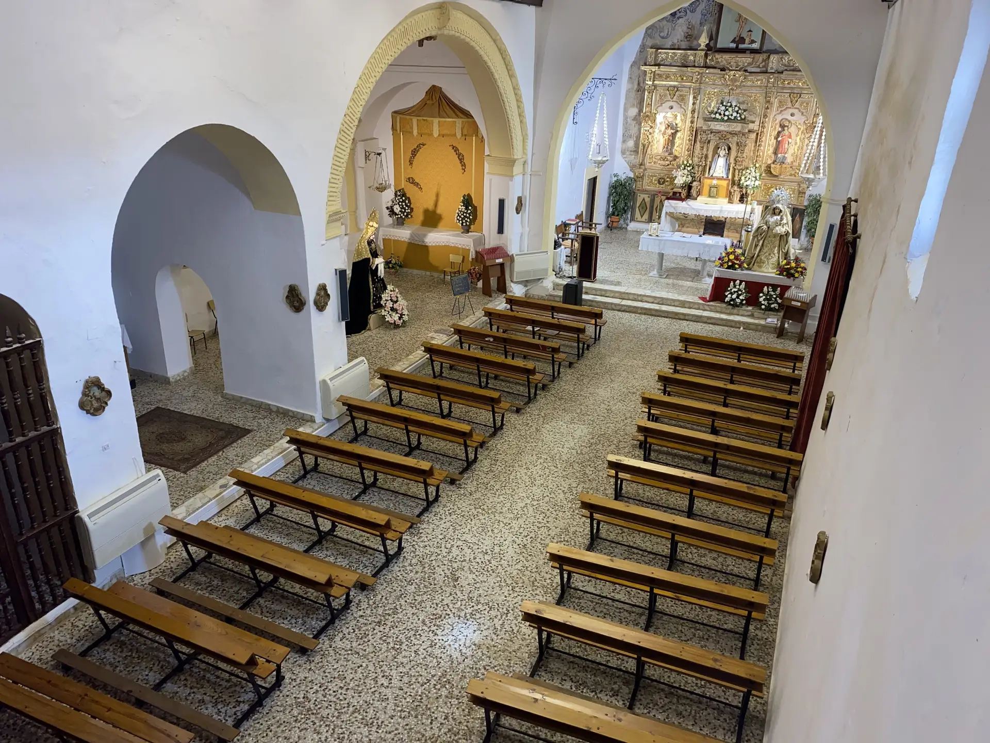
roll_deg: -2.3
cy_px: 372
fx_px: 744
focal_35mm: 26
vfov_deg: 53.1
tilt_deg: -23.7
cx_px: 495
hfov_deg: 67.3
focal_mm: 4.25
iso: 32
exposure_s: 1/25
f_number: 1.8
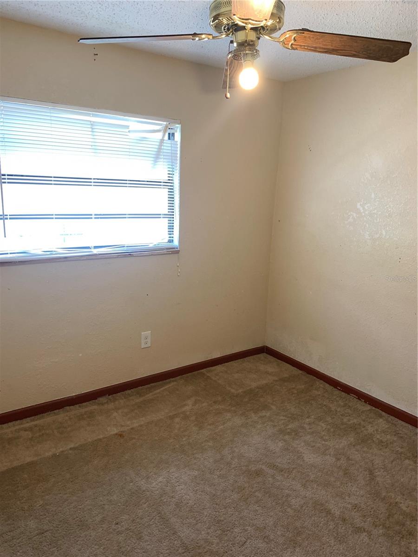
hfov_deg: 53.1
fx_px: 419
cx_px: 209
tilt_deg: -11.7
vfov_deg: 67.3
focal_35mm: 26
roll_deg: -1.2
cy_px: 278
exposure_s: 1/60
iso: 80
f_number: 1.8
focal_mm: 4.25
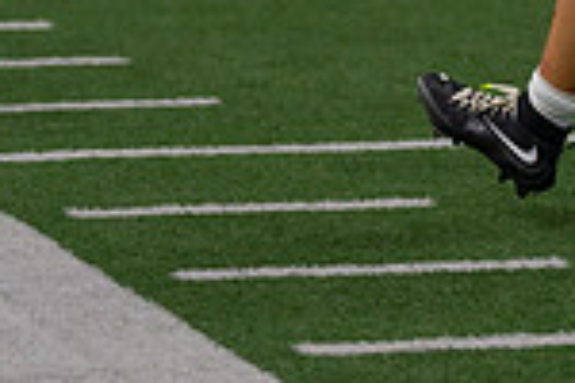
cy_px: -283
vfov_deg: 3.1
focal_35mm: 447
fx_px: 7139
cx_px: 755
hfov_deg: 4.6
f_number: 2.8
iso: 1600
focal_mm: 108
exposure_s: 1/1250
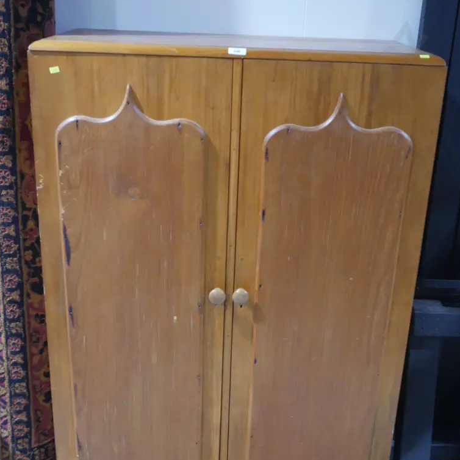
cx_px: 229
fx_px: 722
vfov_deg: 35.2
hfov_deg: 35.4
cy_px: 279
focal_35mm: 48
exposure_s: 1/60
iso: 1600
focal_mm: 20
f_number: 4.4
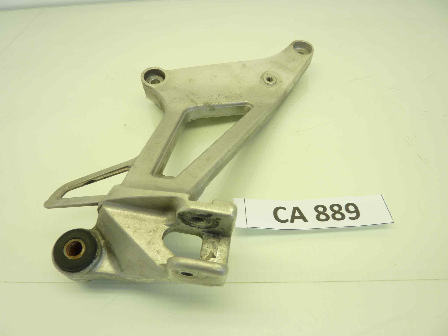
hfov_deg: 69.4
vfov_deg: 54.9
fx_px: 324
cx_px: 224
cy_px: 168
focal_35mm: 25
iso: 80
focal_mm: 4.1
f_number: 3.3
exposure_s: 1/30
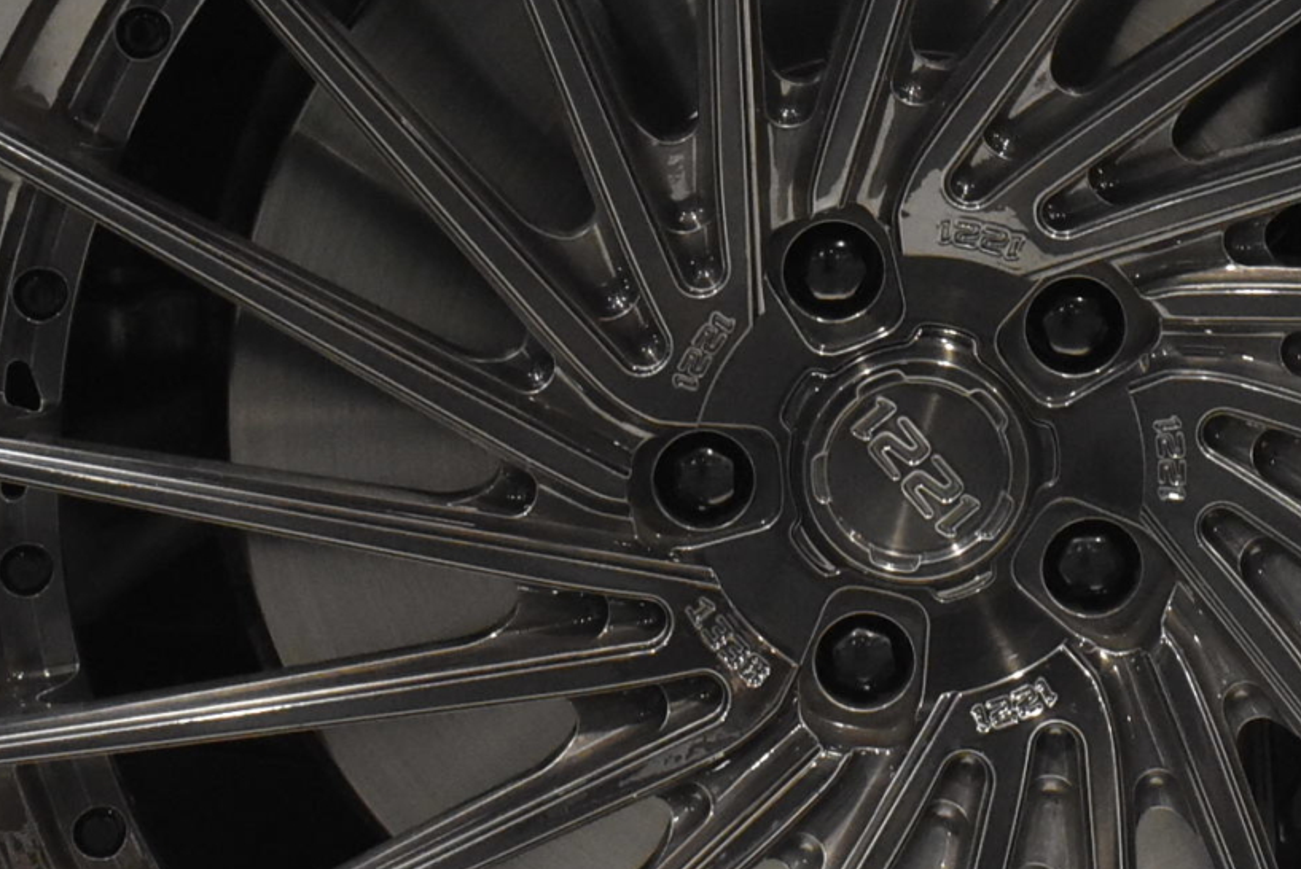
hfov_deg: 12.4
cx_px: 932
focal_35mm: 165
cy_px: 462
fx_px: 5951
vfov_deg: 8.4
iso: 2800
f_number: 8
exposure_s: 1/60
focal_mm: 35
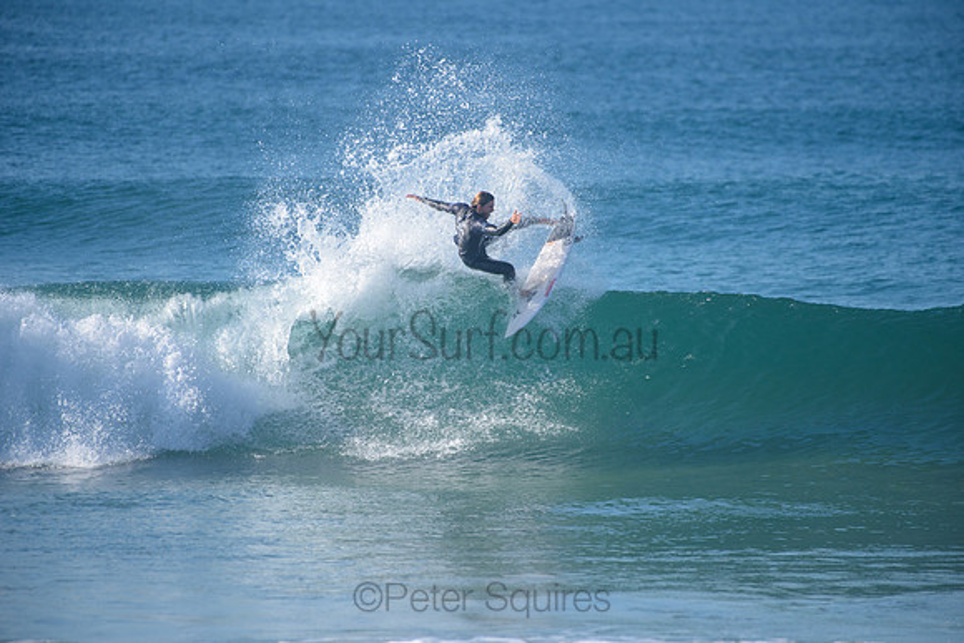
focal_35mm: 500
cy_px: 322
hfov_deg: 4.1
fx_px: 13391
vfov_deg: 2.8
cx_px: 482
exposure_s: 1/2000
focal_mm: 500
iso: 320
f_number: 5.6
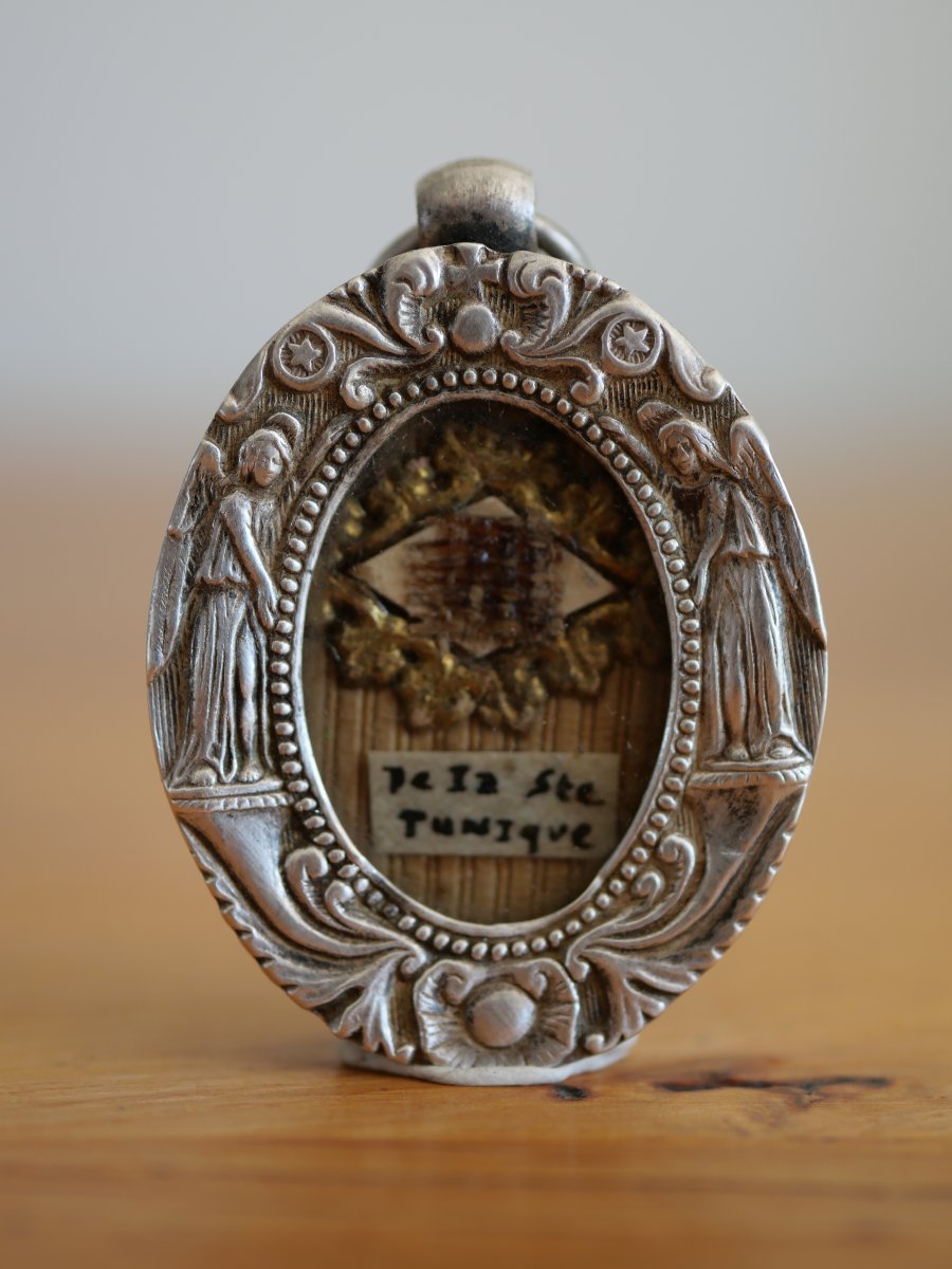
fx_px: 2200
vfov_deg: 32.2
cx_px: 476
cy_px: 634
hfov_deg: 24.4
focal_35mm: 60
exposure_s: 1/80
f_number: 2.8
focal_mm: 30
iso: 200
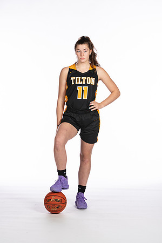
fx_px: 709
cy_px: 122
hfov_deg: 13.0
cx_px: 81
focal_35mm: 105
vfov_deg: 19.5
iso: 100
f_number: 5.6
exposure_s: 1/100
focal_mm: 70
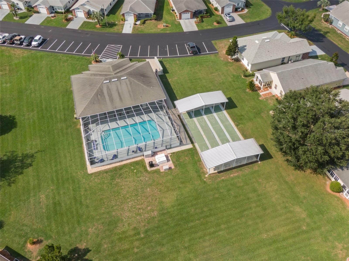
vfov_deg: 46.8
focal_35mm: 30
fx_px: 302
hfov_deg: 60.0
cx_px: 174
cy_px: 130
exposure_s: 1/640
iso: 100
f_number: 3.1
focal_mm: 5.22
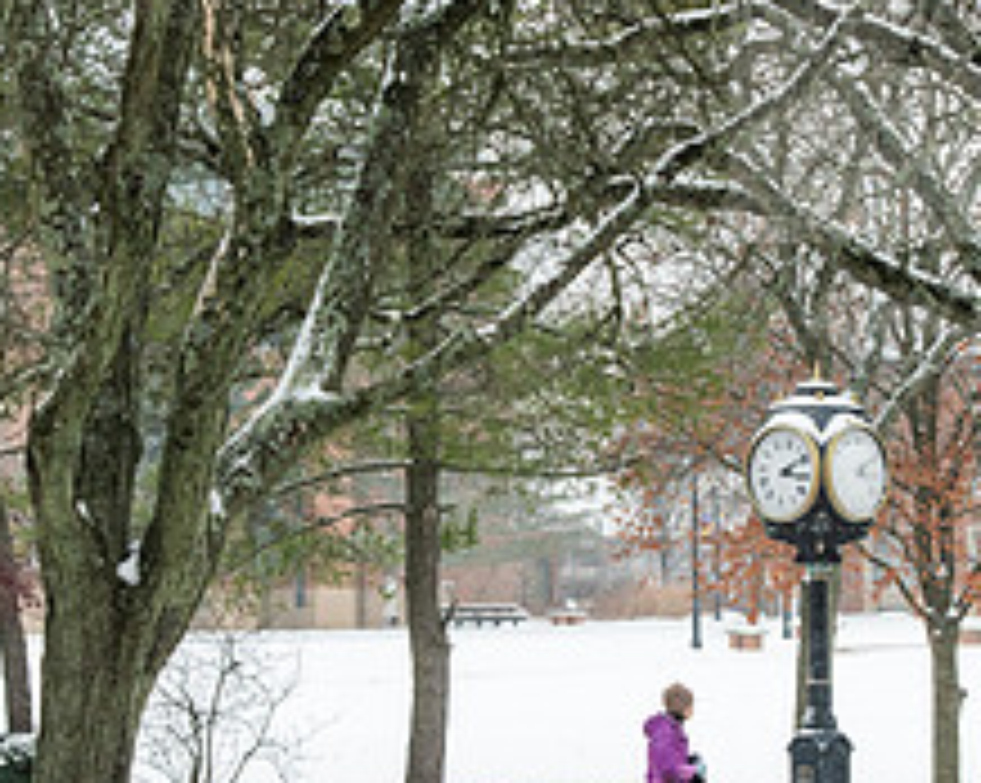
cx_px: 594
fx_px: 5947
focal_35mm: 205
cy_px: 412
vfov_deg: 7.5
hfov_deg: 9.4
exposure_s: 1/250
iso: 400
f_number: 4.5
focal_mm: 82
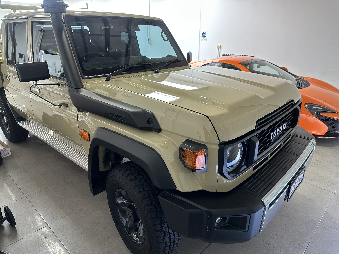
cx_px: 170
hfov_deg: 71.6
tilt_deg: -21.5
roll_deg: -0.7
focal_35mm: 24
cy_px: 127
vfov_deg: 56.8
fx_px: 235
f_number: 1.78
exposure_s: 1/100
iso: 160
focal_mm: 6.86
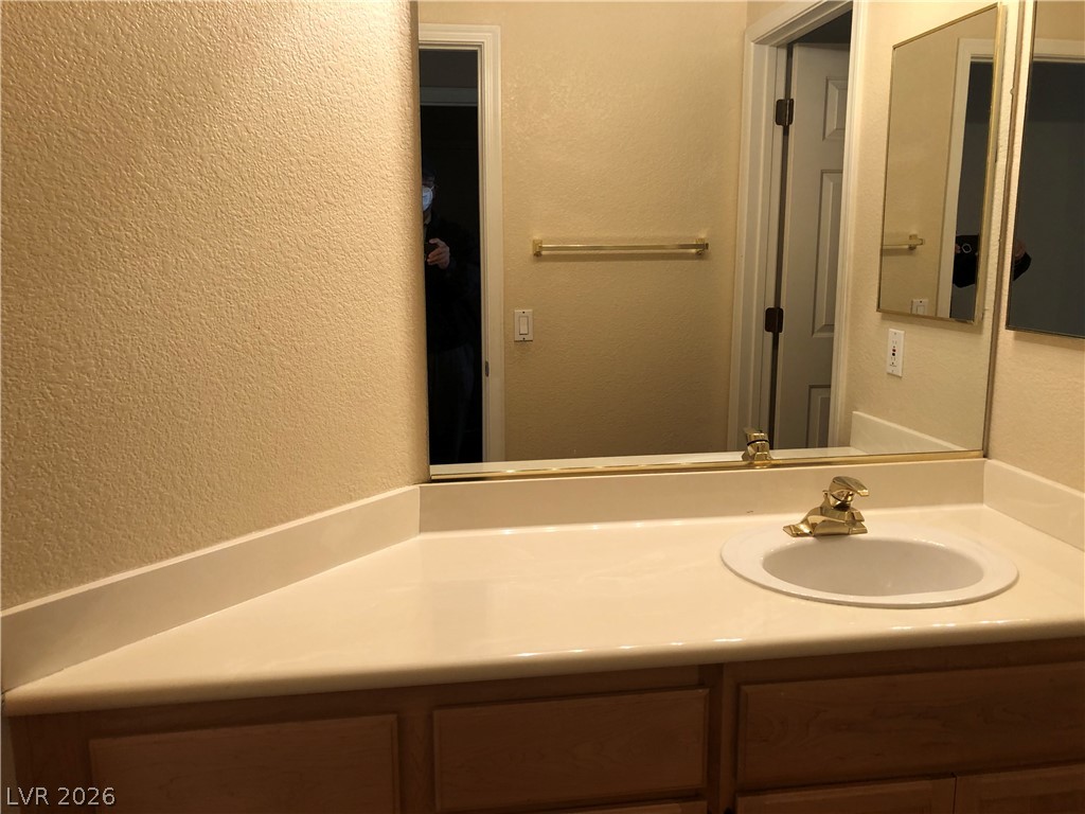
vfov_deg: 49.7
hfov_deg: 63.4
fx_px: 878
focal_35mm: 28
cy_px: 407
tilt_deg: -9.9
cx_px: 542
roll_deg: +0.8
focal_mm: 3.99
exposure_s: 1/24
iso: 40
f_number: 1.8
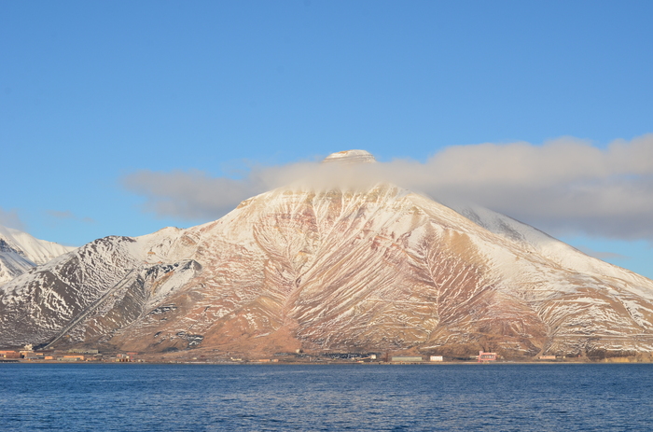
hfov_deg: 27.1
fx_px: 1357
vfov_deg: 18.1
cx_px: 326
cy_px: 216
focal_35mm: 75
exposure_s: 1/500
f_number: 11
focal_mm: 50
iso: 200
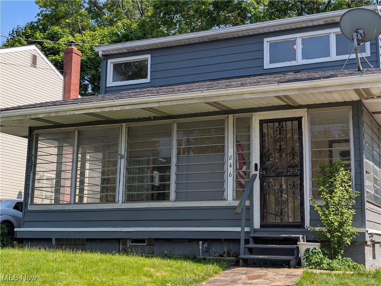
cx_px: 190
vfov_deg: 29.7
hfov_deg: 38.9
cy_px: 143
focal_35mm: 49
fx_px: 540
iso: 21
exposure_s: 1/953
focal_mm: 6.9
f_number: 1.68
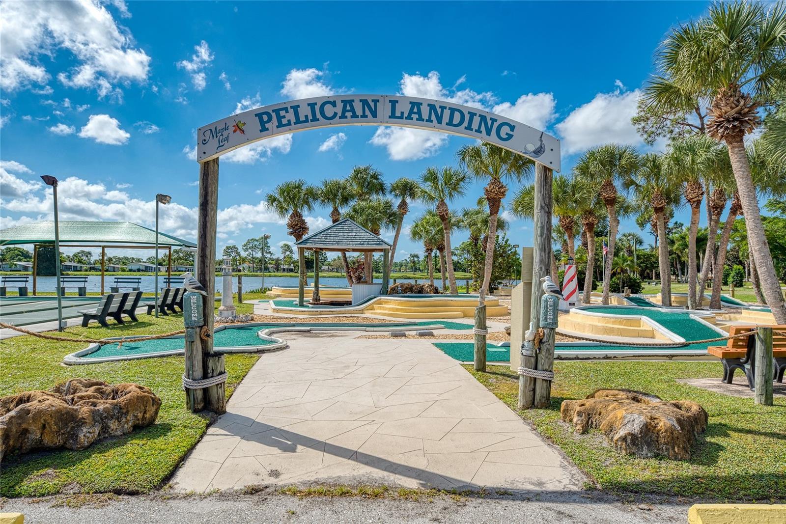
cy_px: 262
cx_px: 393
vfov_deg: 53.1
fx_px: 524
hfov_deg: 73.7
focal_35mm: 24
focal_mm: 24
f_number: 7.1
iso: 200
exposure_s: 1/3200
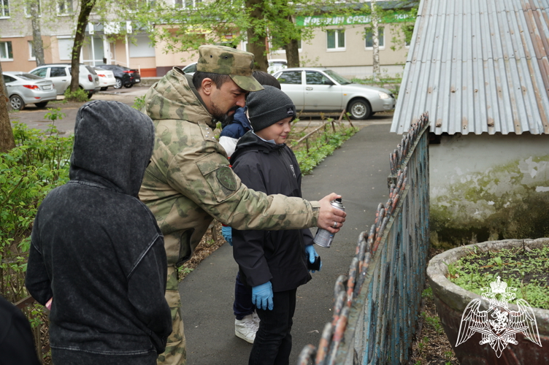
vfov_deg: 27.2
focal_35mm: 50
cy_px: 182
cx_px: 274
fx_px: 754
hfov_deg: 40.0
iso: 200
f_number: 4.5
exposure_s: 1/160
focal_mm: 33
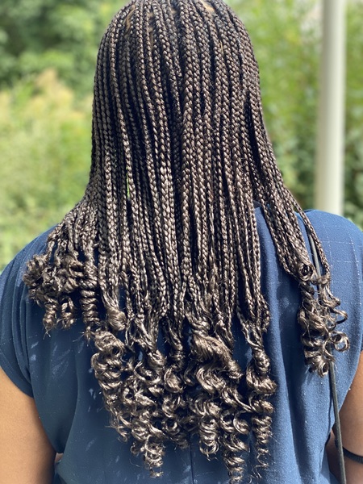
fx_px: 727
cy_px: 242
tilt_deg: -8.6
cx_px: 182
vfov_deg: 36.8
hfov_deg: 28.0
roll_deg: +0.6
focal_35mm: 52
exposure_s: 1/122
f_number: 2
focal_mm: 6
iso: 25
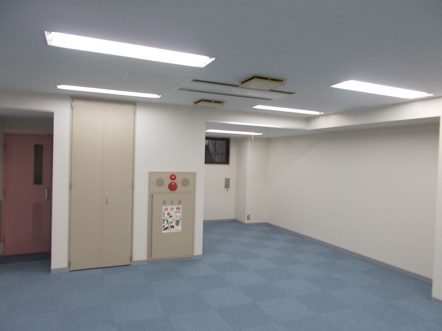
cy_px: 166
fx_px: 332
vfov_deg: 53.1
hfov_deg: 67.3
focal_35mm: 26
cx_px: 221
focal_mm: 4.6
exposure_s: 1/25
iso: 160
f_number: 3.2
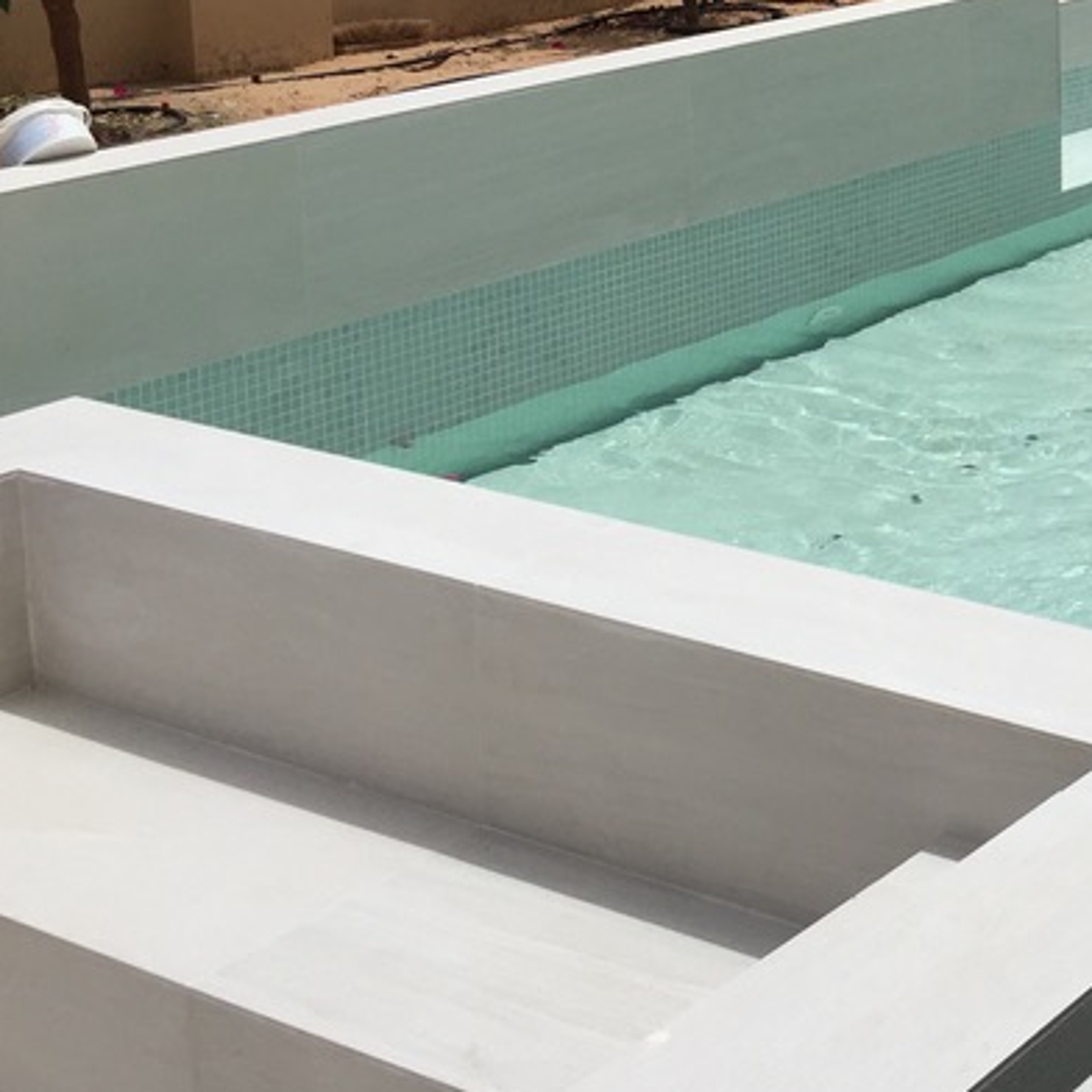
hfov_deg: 23.1
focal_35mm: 67
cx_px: 1384
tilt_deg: -9.3
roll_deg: -2.2
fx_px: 2391
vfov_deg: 24.9
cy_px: 106
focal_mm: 4.15
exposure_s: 1/3968
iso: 32
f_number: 2.2
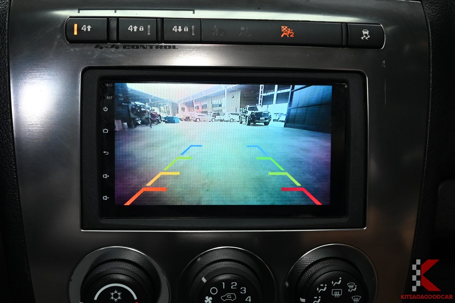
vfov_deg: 29.9
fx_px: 569
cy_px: 152
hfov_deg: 43.6
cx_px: 228
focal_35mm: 45
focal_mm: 30.5
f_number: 5.6
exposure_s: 1/45
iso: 800
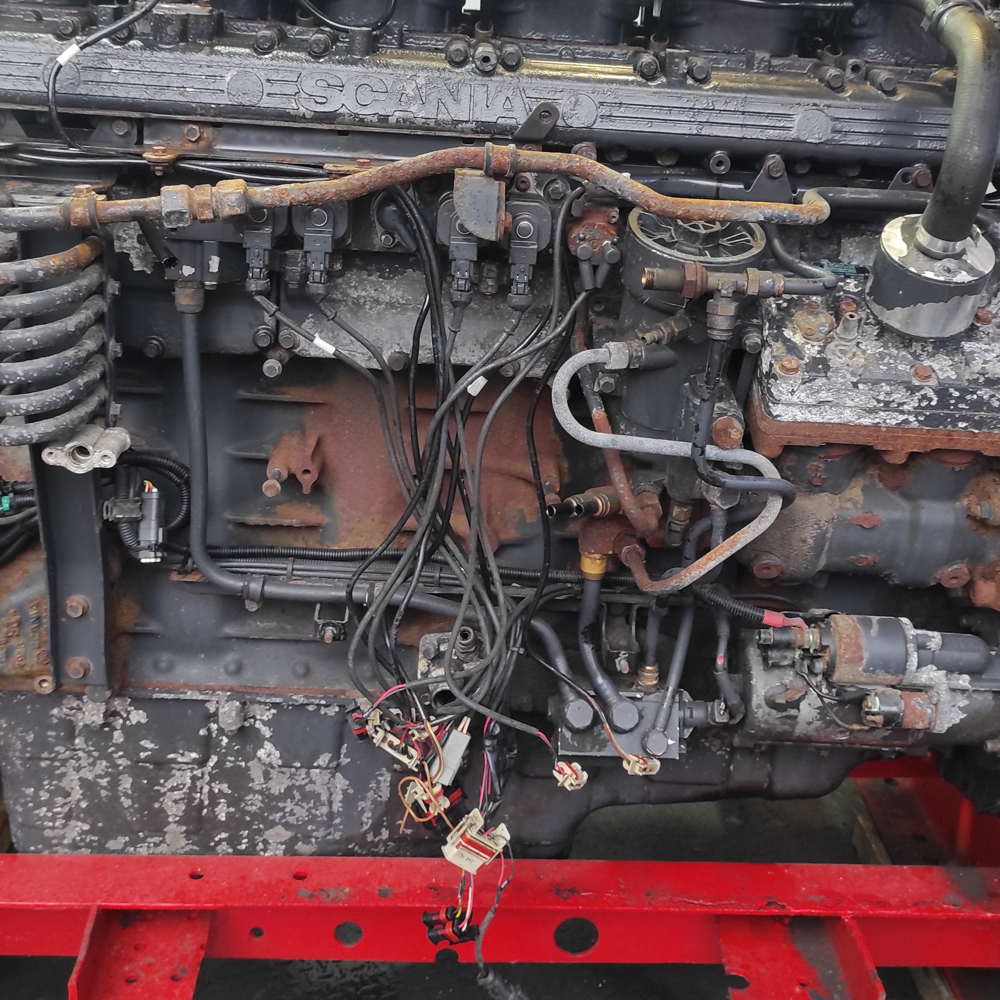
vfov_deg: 39.7
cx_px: 507
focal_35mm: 42
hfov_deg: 40.0
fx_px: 1373
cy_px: 360
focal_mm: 5.43
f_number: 1.89
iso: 206
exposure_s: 1/33
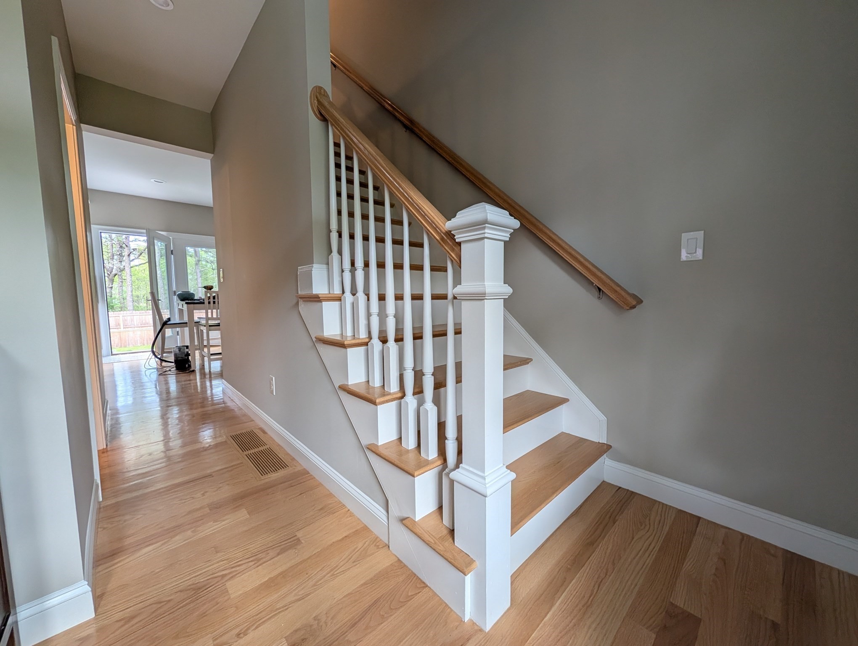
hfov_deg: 110.5
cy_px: 323
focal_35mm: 12
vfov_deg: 94.6
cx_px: 429
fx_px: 298
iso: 76
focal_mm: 2.02
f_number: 1.7
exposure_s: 1/120
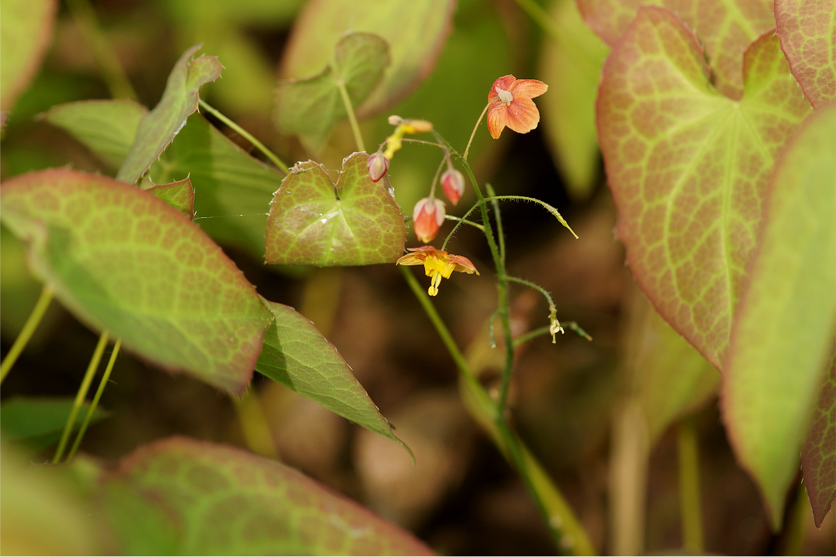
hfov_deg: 13.7
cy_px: 278
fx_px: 3483
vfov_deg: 9.1
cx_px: 418
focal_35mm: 150
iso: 100
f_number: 4
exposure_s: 1/160
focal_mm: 100
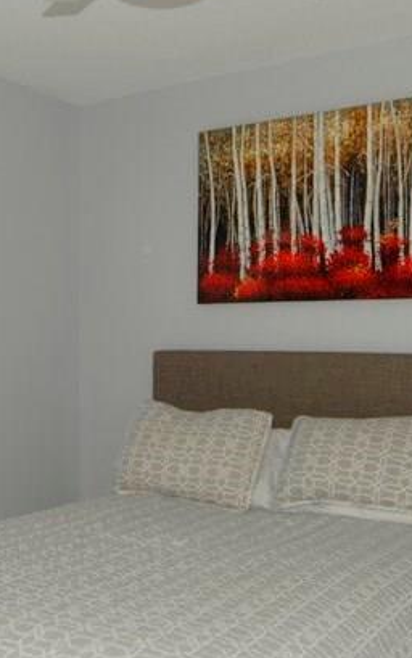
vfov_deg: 43.5
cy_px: 328
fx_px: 826
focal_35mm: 46
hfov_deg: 27.9
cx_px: 148
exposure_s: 1/250
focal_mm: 12
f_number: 8
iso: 200
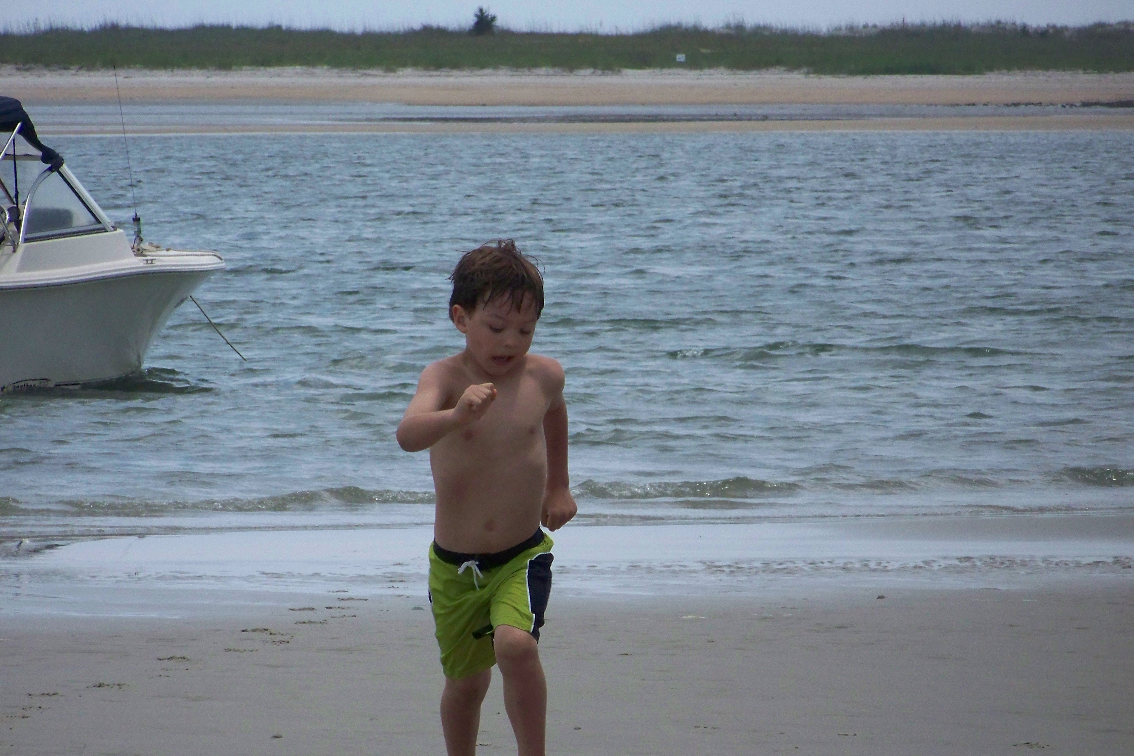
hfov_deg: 5.7
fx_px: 11402
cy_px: 395
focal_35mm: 362
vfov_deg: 3.8
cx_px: 568
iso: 200
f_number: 6.3
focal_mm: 57.7
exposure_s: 1/1000
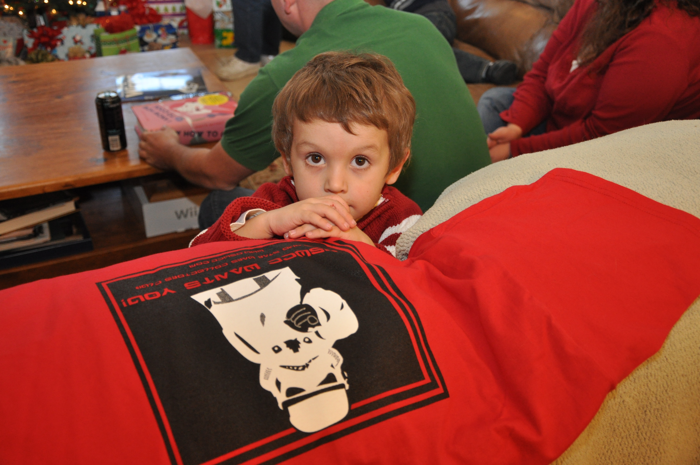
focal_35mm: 39
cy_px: 232
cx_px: 350
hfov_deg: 49.6
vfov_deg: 34.1
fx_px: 757
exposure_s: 1/60
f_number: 4
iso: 800
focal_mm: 26
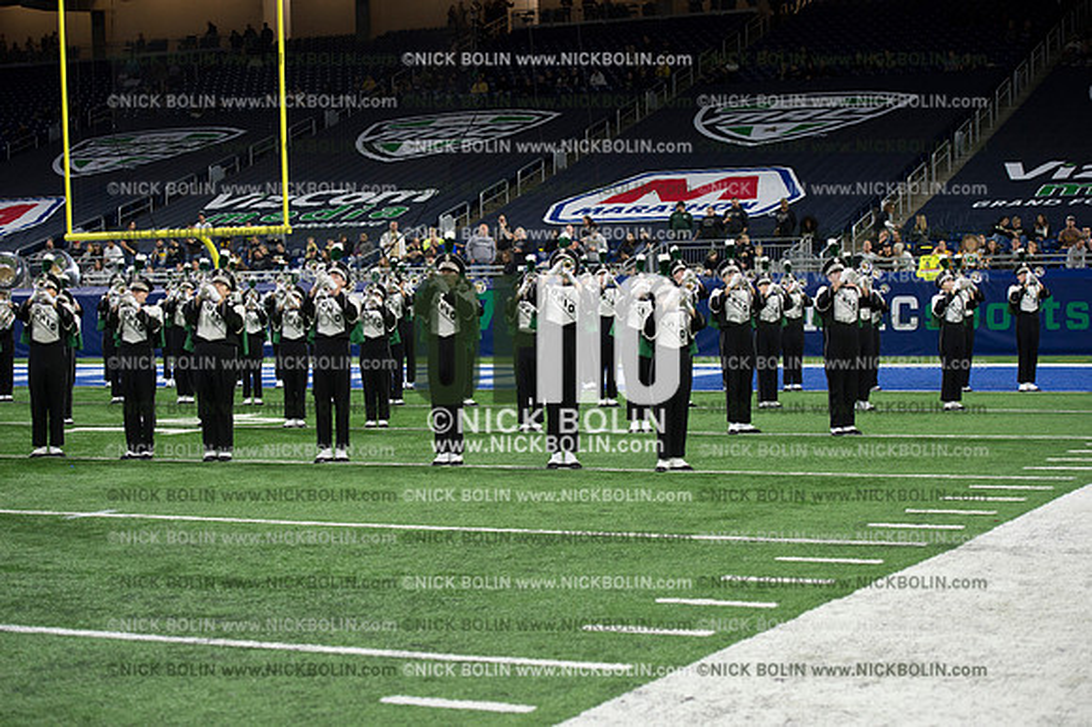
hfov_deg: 28.9
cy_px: 364
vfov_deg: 19.4
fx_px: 2122
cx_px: 546
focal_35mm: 70
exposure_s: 1/1600
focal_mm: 70
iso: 2500
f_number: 3.5
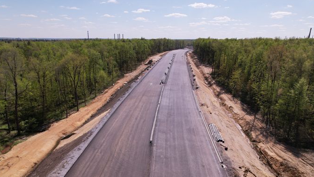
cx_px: 158
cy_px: 108
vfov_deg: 47.4
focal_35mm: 24
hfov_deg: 76.3
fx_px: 200
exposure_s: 1/180
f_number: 2.8
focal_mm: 8.38
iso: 130
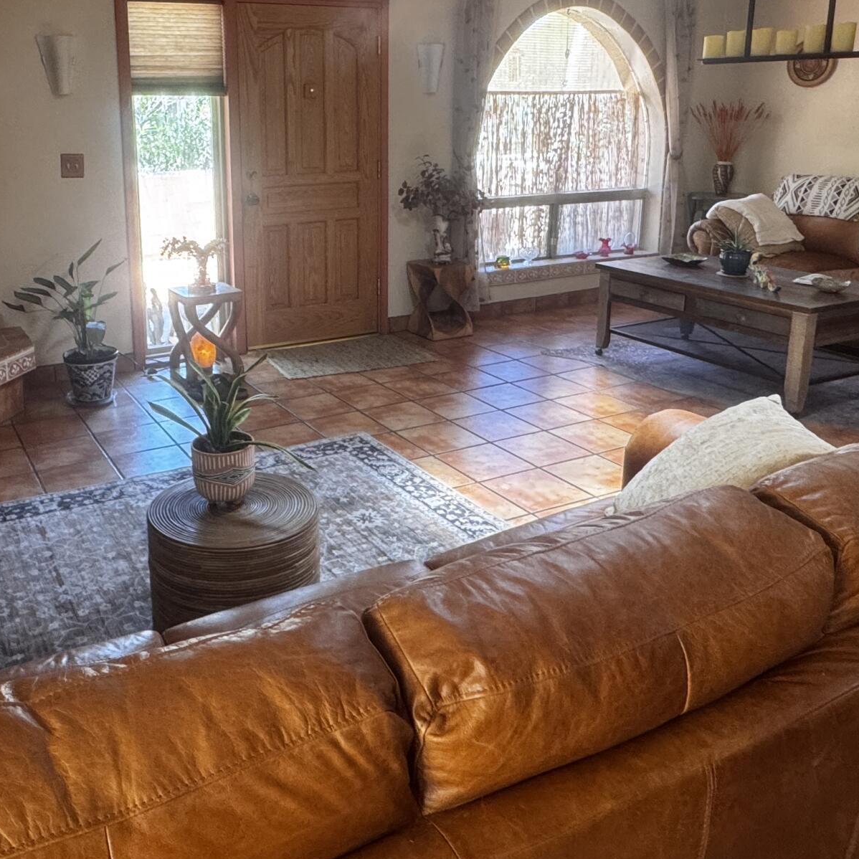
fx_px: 870
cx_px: 288
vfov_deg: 51.6
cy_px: 286
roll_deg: +0.7
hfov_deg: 51.6
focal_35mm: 31
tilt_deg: -11.6
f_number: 2.2
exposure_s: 1/99
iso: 250
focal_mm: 2.22
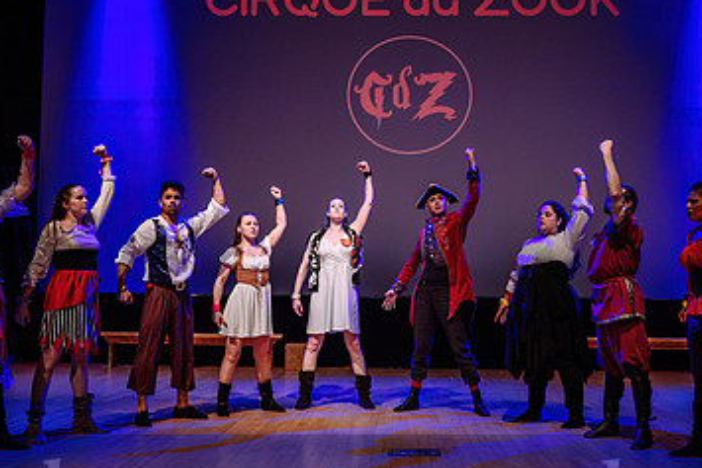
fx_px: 975
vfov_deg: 27.0
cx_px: 368
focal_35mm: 50
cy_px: 229
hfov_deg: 39.6
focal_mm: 27.5
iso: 1600
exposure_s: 1/200
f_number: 2.8
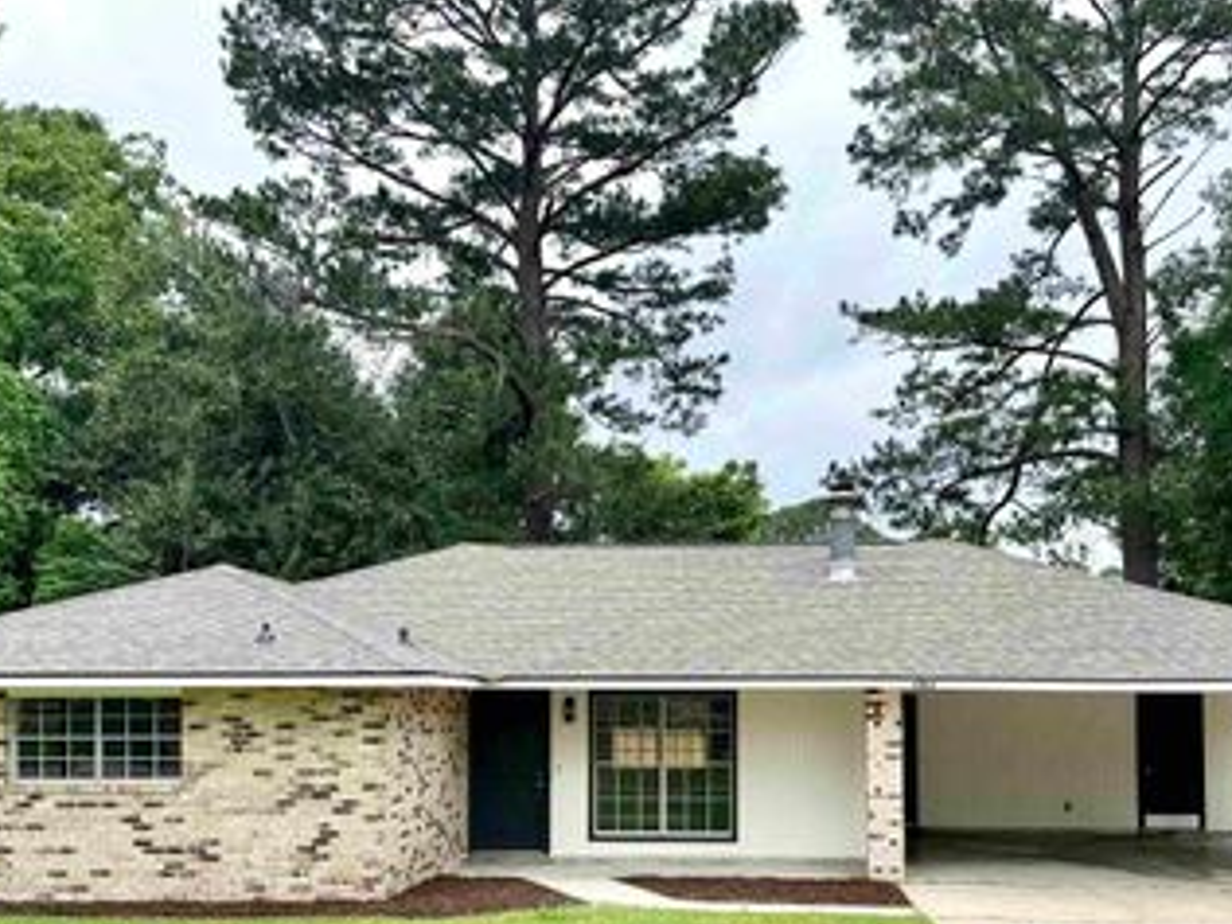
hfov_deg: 48.9
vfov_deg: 37.1
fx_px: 1352
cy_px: 653
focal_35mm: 38
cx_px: 667
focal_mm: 6.86
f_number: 1.78
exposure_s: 1/1988
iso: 80
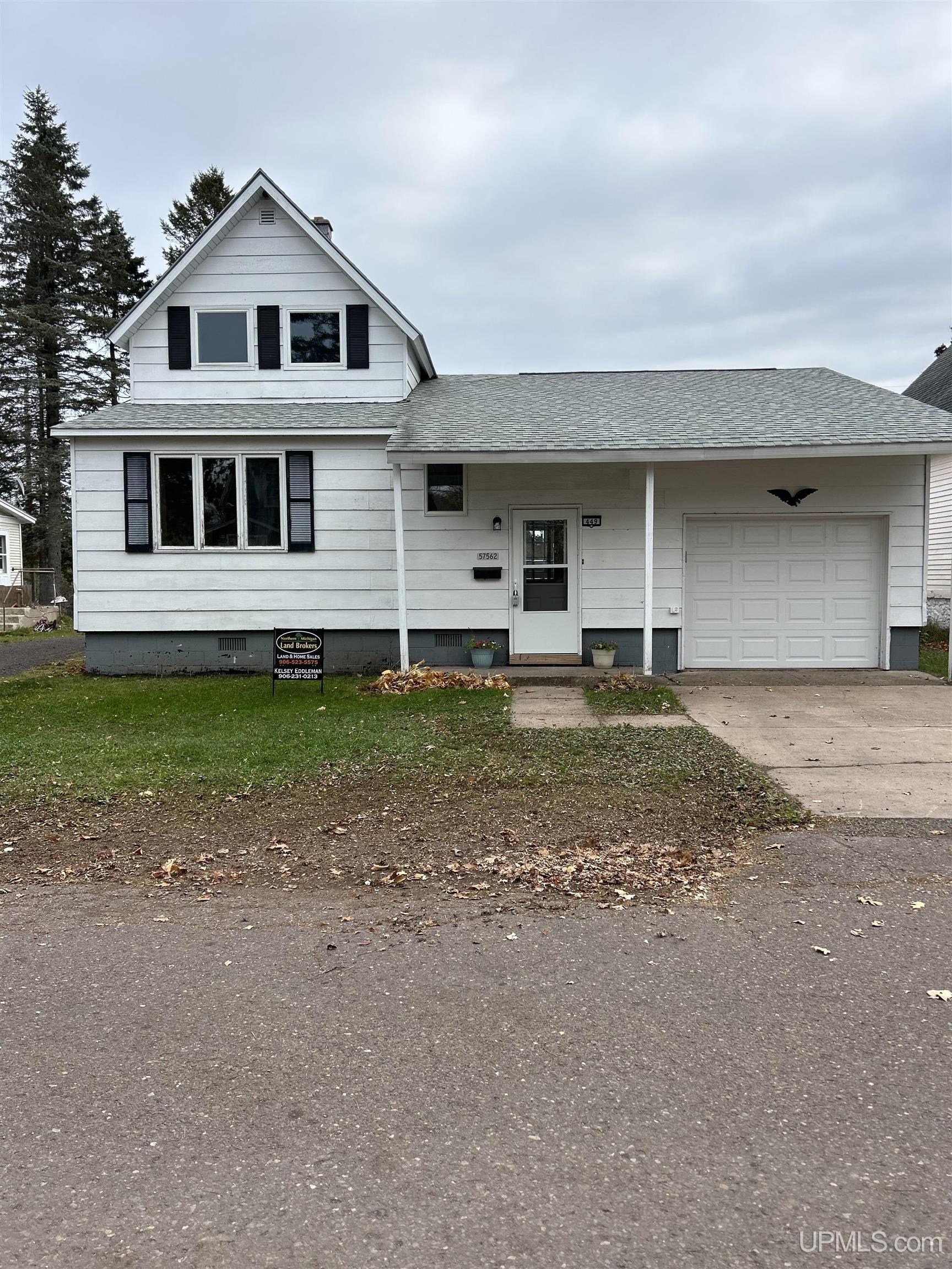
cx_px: 476
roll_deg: +0.3
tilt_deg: -4.1
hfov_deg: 53.1
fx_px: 953
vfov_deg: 67.3
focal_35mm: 26
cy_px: 634
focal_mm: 5.7
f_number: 1.5
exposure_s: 1/924
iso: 50
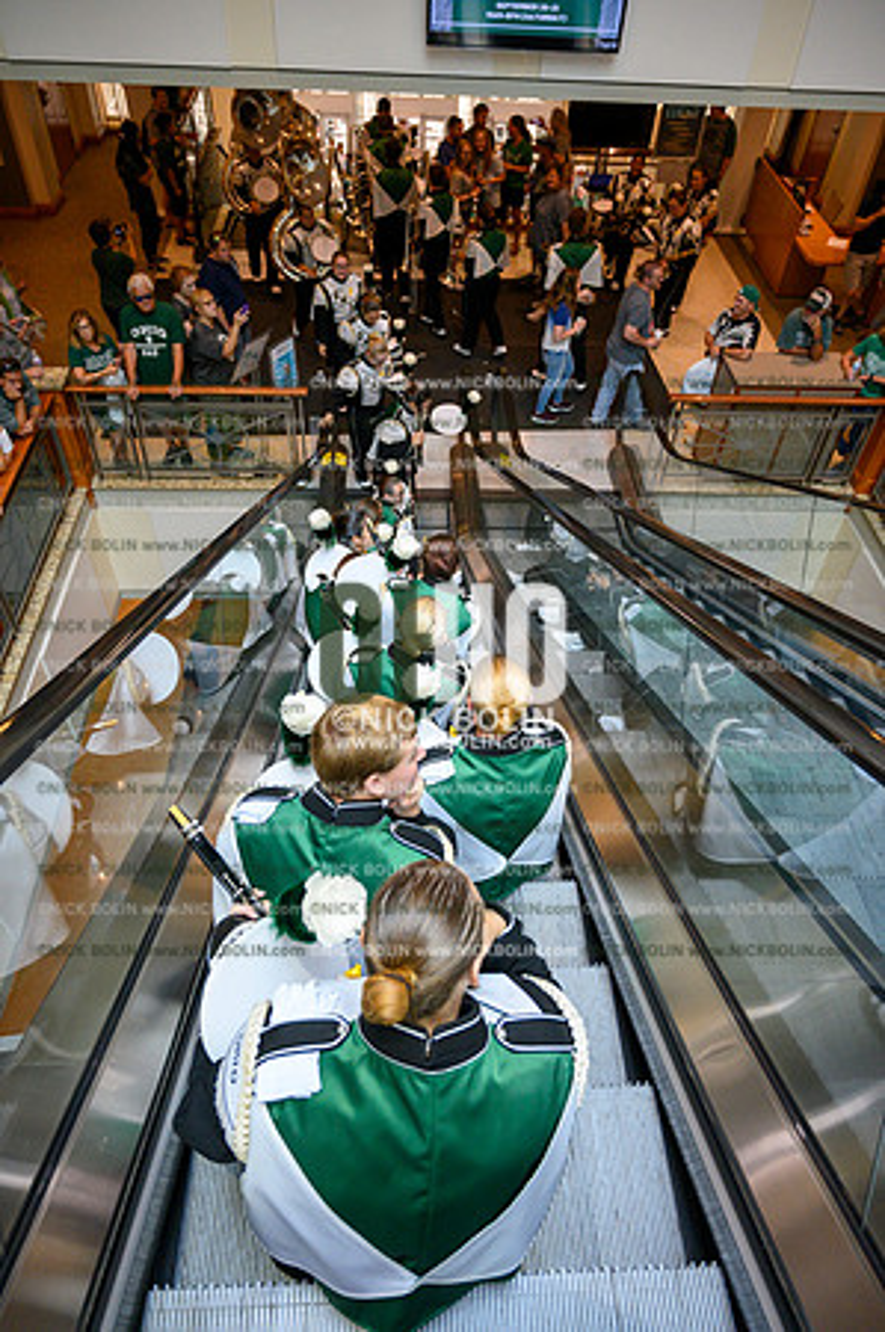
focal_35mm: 24
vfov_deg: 73.8
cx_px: 442
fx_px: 887
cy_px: 666
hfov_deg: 53.0
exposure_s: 1/800
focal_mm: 24
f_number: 4
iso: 2500
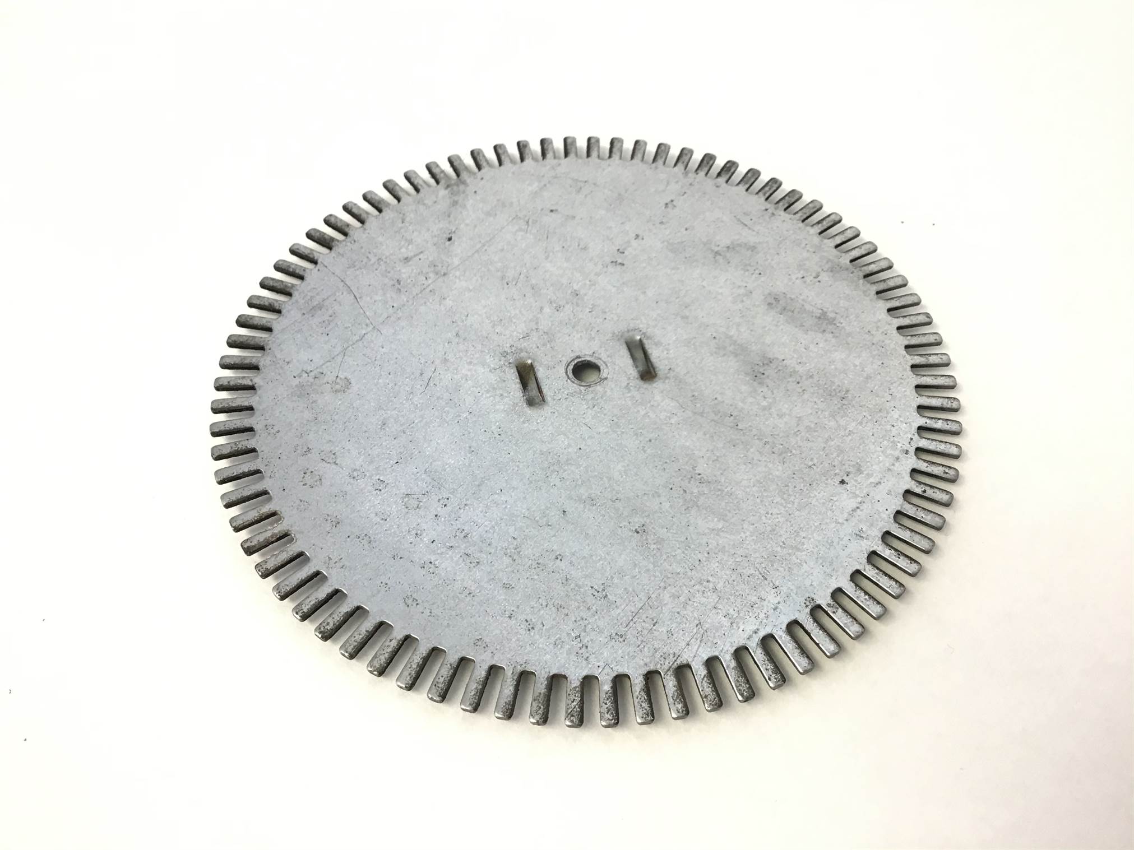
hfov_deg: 58.4
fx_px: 1015
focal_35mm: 31
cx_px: 567
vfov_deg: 45.4
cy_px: 425
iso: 32
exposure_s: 1/40
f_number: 2.4
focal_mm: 3.3
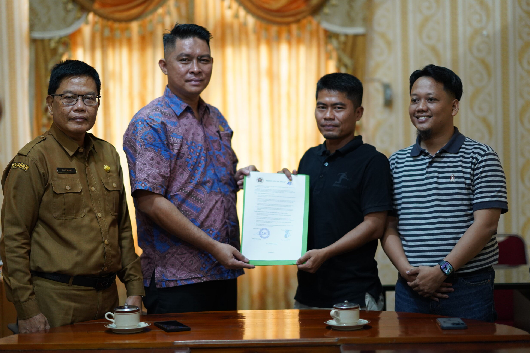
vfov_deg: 15.5
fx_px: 1296
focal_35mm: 88
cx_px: 261
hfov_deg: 23.1
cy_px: 180
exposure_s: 1/250
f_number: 1.4
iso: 2000
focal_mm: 85
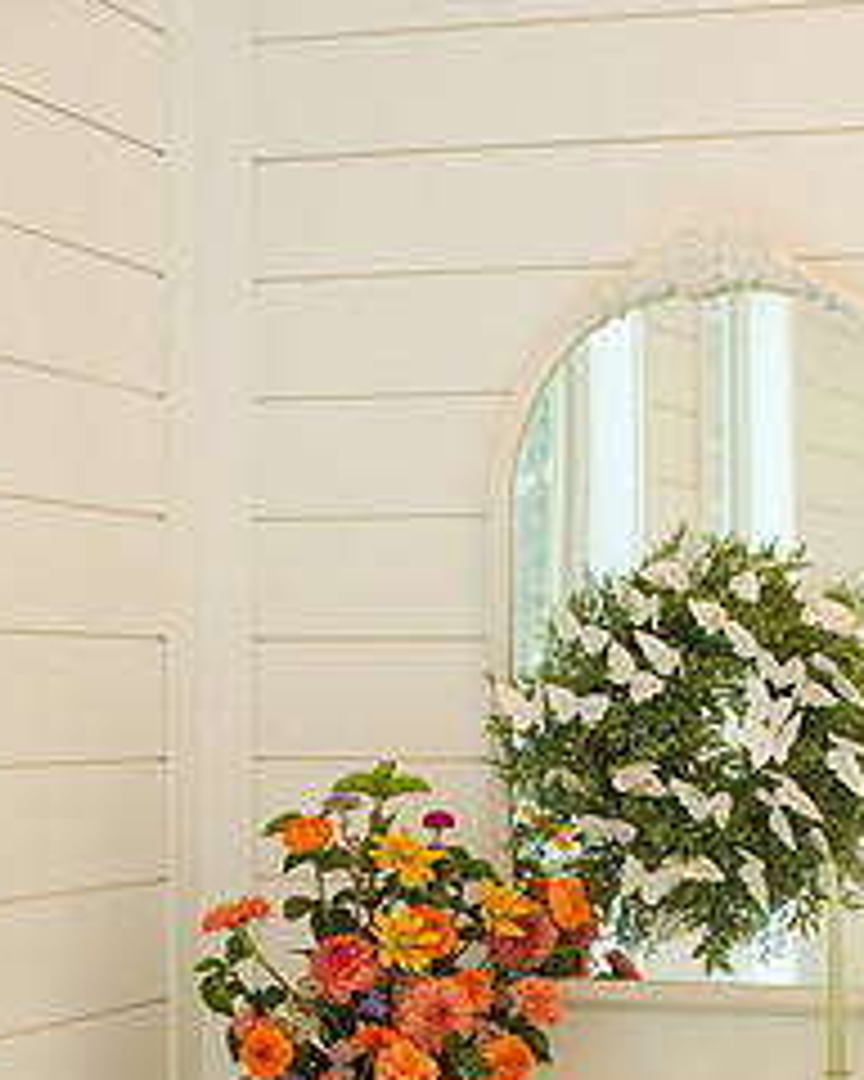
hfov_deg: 17.4
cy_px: 896
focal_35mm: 88
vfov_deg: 21.4
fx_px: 2813
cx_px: 616
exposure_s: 1/320
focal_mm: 50
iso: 450
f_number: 3.2
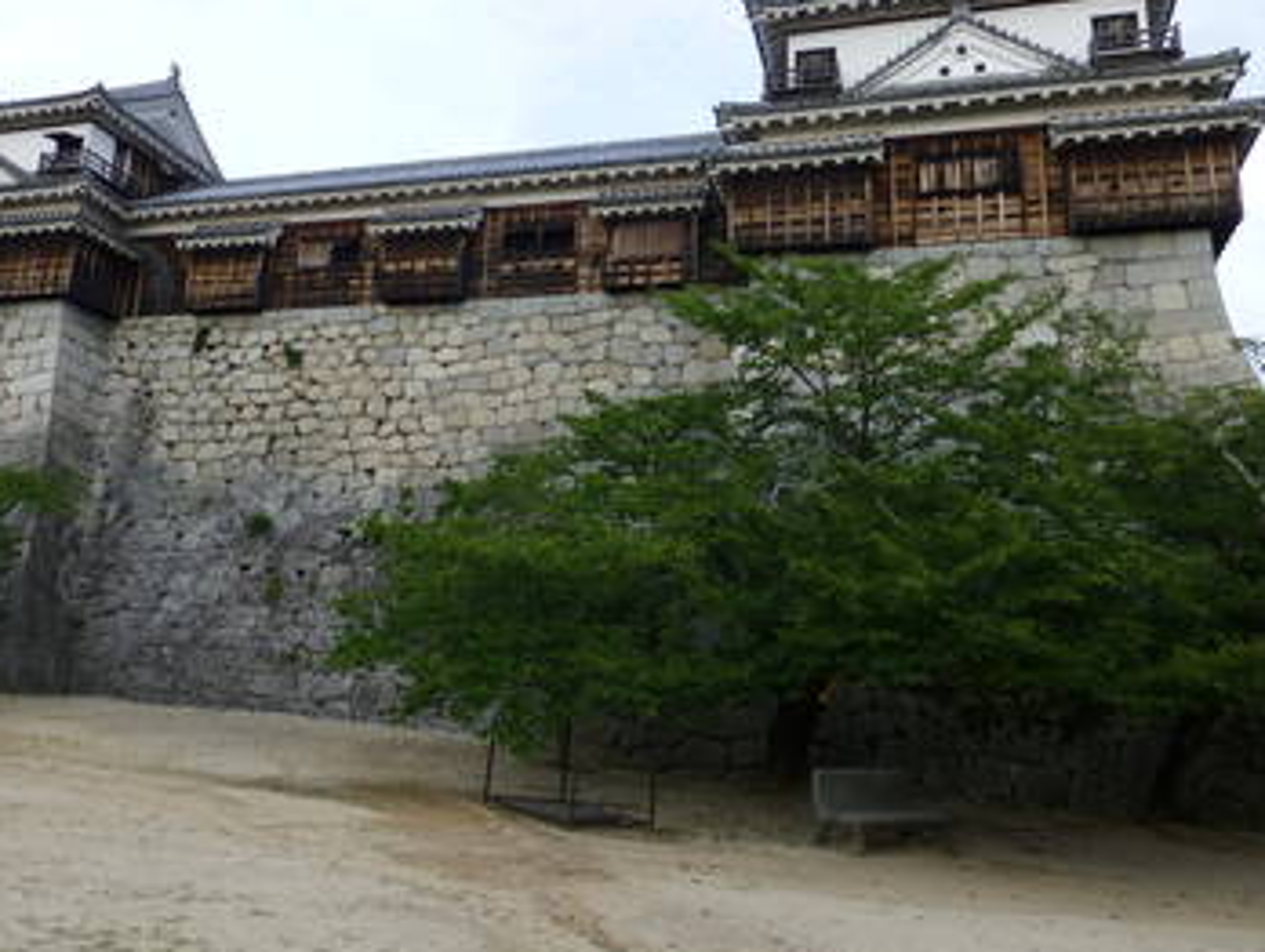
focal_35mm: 31
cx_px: 491
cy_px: 371
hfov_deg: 57.7
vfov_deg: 45.2
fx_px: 1134
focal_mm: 4.3
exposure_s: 1/250
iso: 100
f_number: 4
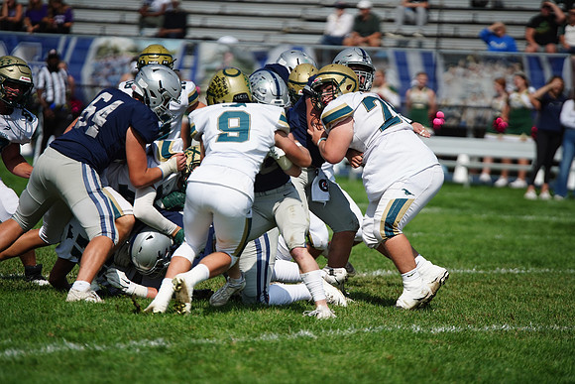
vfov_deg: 4.6
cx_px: 288
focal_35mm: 300
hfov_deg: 6.9
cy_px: 192
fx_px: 4793
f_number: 2.8
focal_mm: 300
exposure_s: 1/8000
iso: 400
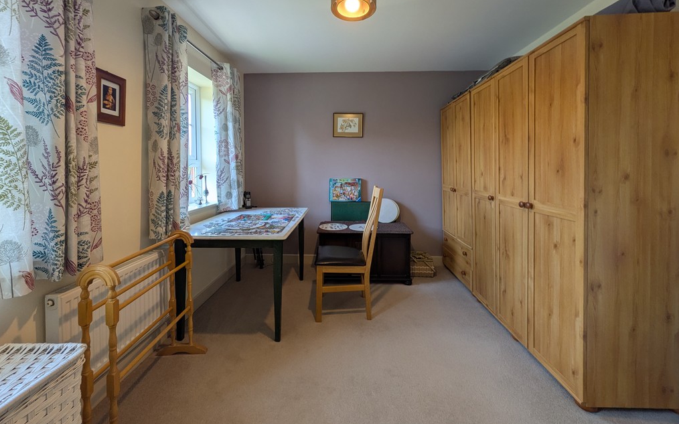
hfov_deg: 101.5
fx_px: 277
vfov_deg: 74.2
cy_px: 176
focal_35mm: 15
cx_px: 337
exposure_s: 1/100
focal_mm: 1.83
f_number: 2.2
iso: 67
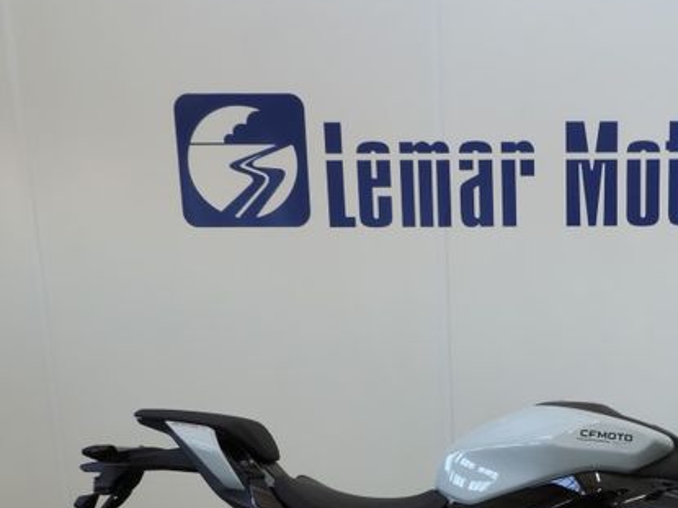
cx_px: 575
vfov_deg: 26.1
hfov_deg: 34.1
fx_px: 1057
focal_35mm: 54
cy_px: 467
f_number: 3.1
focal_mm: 4.9
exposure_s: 1/30
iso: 160
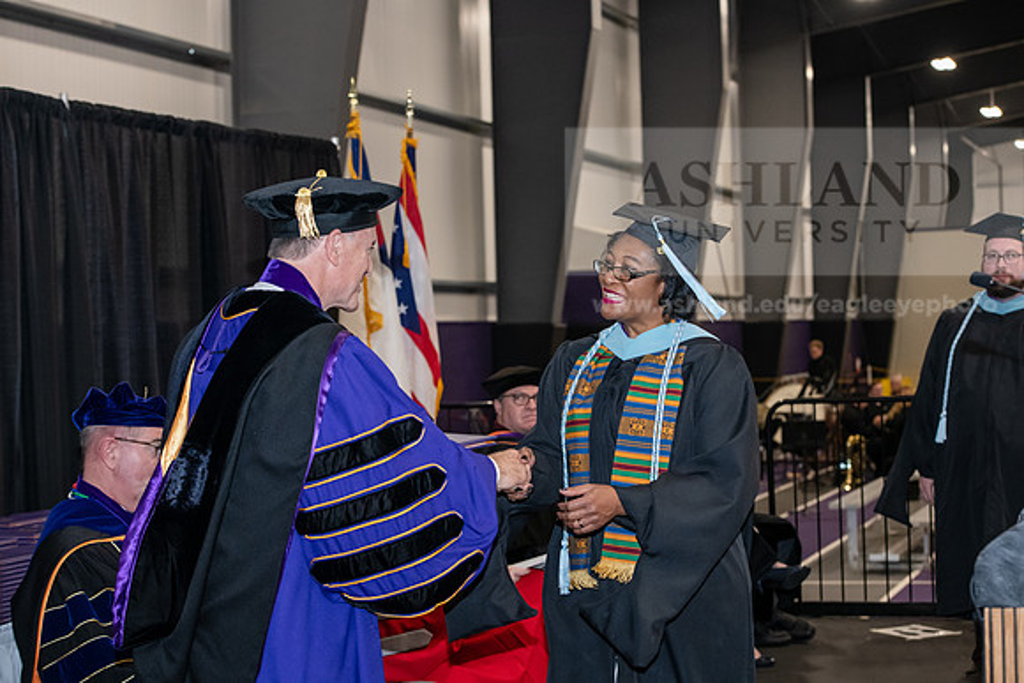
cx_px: 512
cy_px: 342
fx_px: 1991
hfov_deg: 28.8
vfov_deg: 19.5
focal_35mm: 70
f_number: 5.6
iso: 2500
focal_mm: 70
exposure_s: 1/200
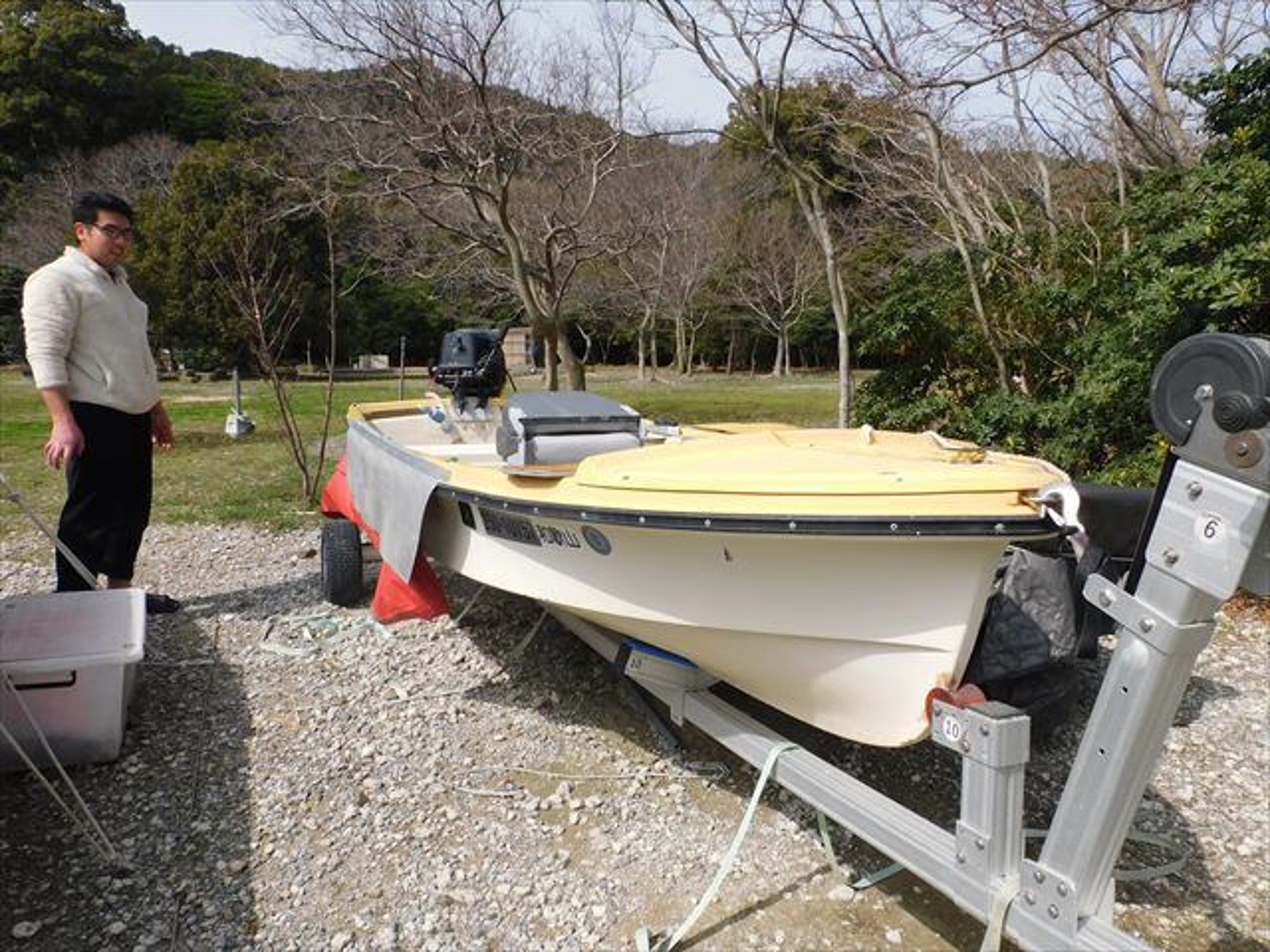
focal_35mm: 24
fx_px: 881
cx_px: 635
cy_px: 476
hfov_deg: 71.6
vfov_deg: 56.8
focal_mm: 4.3
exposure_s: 1/1250
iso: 125
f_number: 3.8
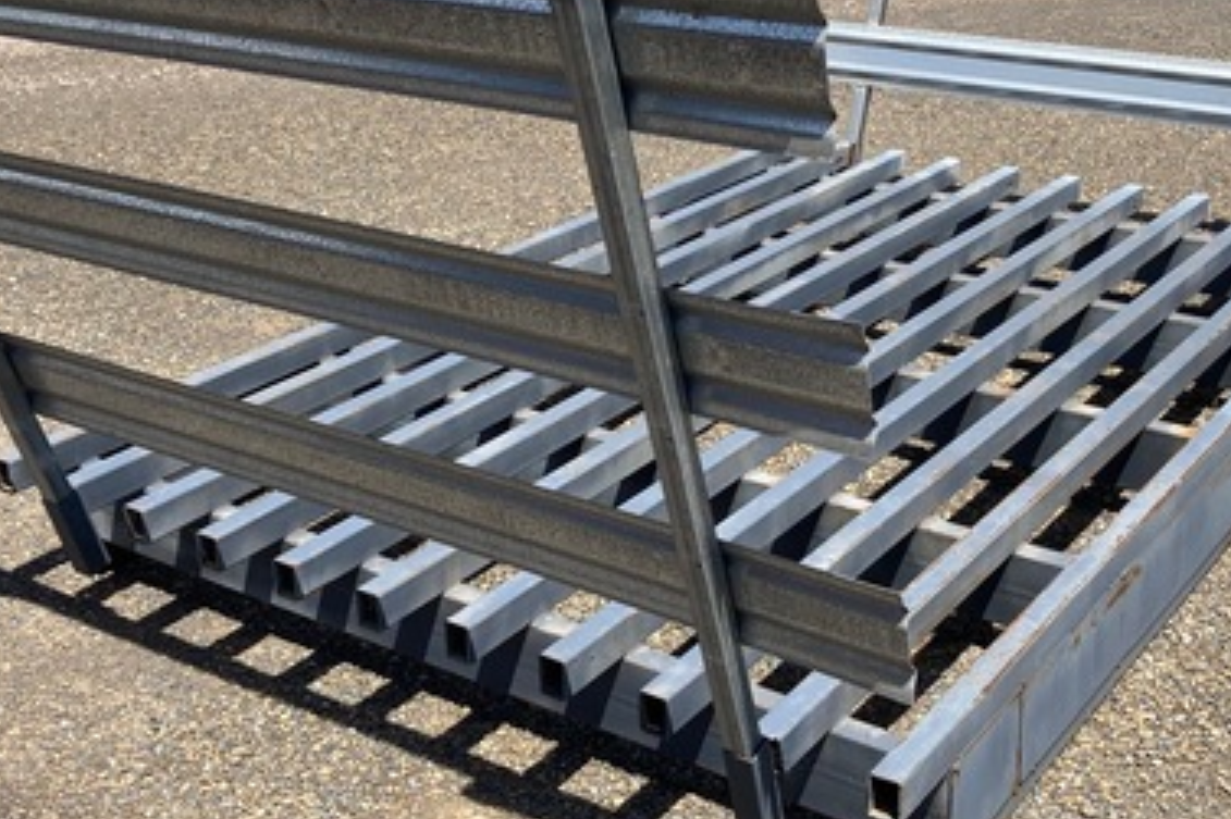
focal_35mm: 51
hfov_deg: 38.9
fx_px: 1743
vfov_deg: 26.4
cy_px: 357
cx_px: 669
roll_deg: -0.6
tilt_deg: -20.8
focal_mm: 3.99
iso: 20
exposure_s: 1/1779
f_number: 1.8
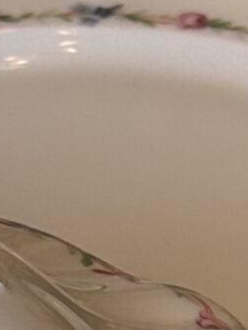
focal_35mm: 400
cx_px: 55
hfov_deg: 3.7
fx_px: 3819
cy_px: 1216
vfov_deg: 4.6
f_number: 1.6
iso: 25
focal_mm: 5.96
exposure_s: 1/122
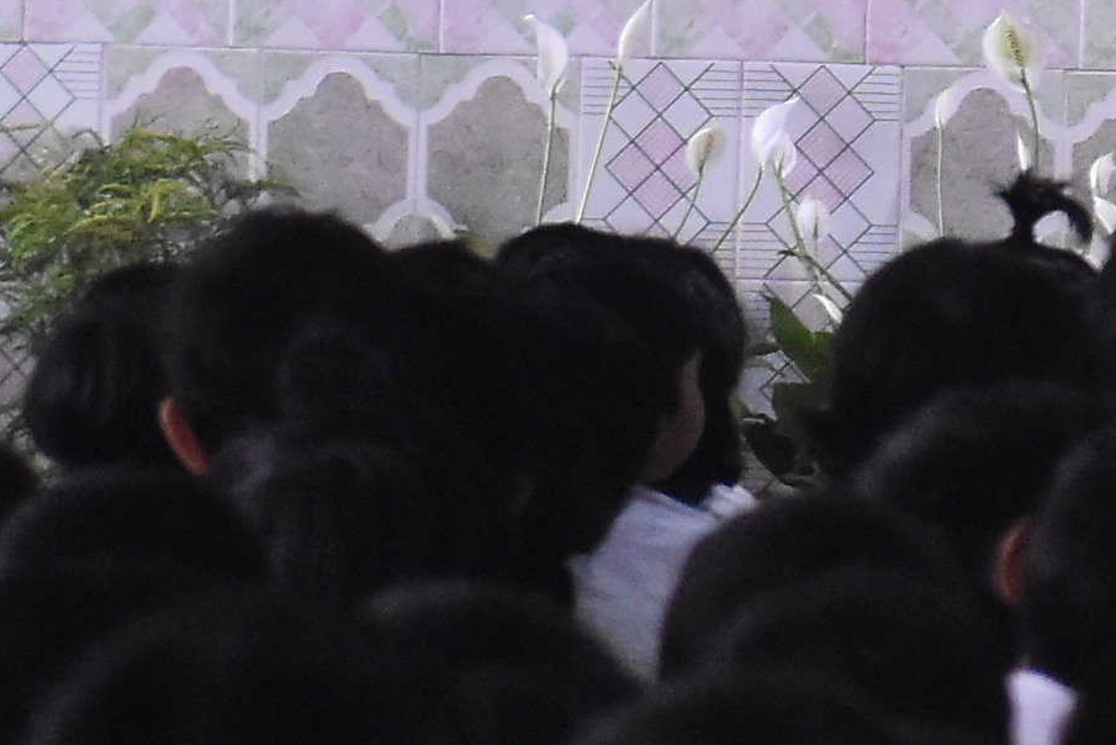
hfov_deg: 3.2
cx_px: 2639
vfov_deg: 2.2
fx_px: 19643
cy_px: -731
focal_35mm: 633
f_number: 4.8
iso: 3200
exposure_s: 1/320
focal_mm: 85
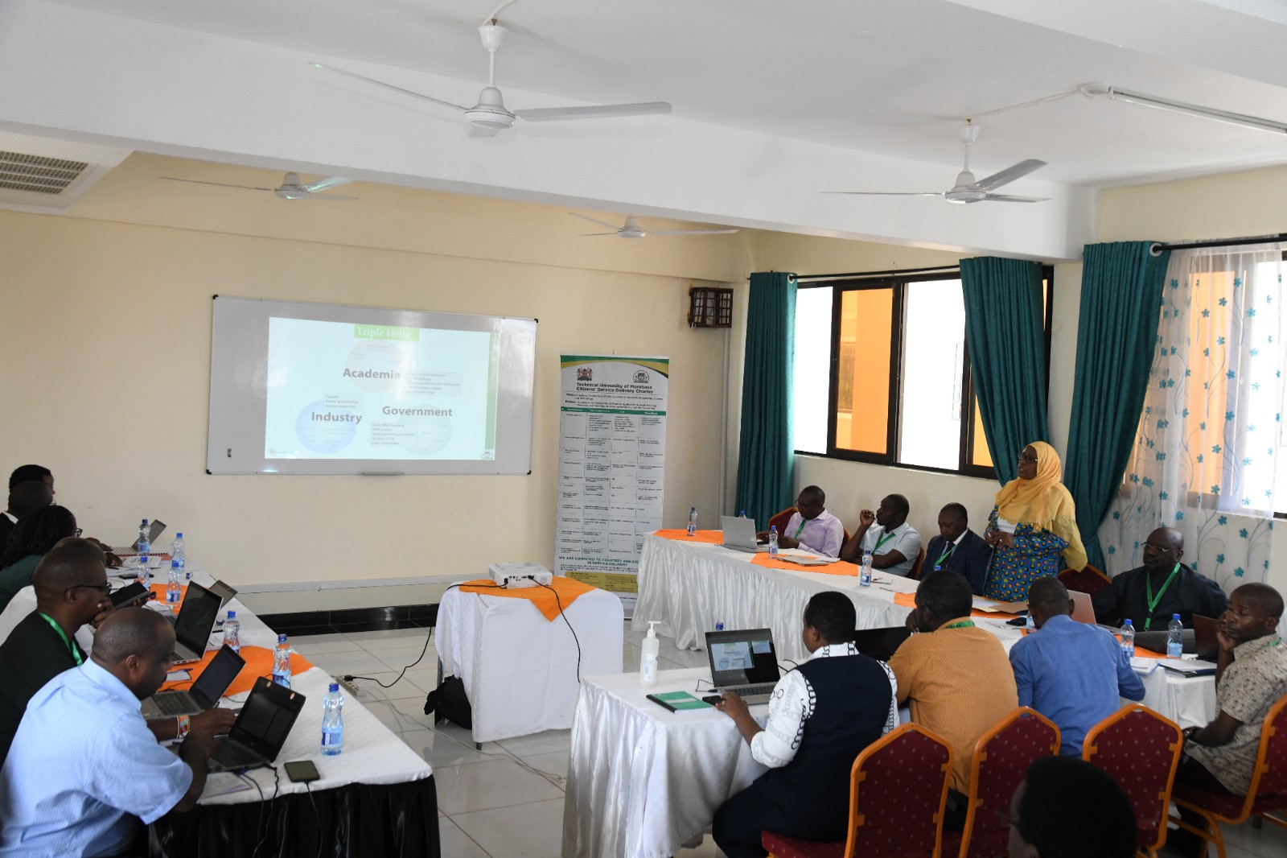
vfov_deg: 38.9
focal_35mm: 34
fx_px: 1215
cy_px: 429
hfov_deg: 55.8
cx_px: 644
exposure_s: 1/400
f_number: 5.6
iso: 2200
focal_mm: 34
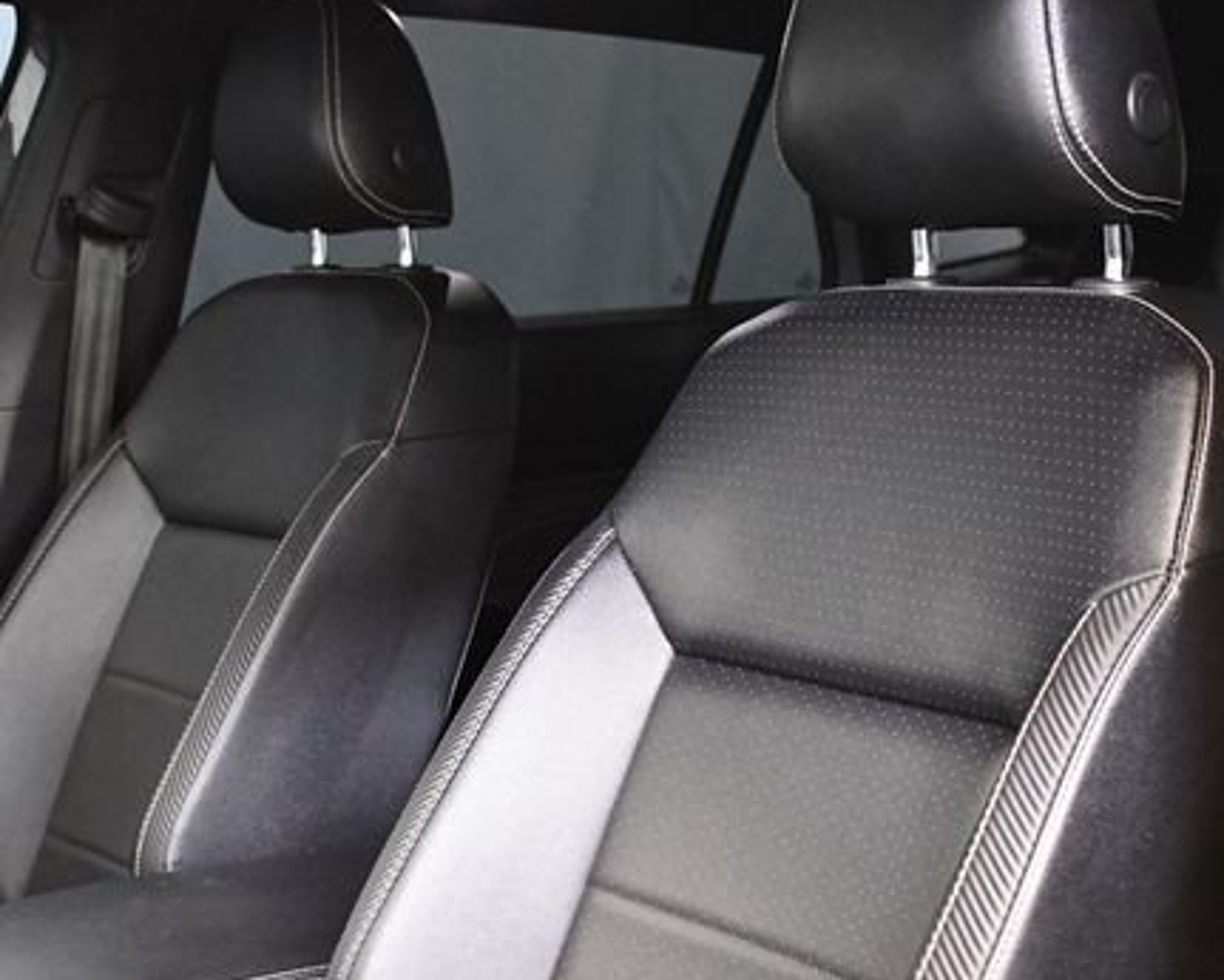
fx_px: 2428
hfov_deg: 28.3
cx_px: 591
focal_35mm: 67
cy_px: 548
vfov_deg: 22.8
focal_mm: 24
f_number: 4
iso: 4500
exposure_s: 1/60
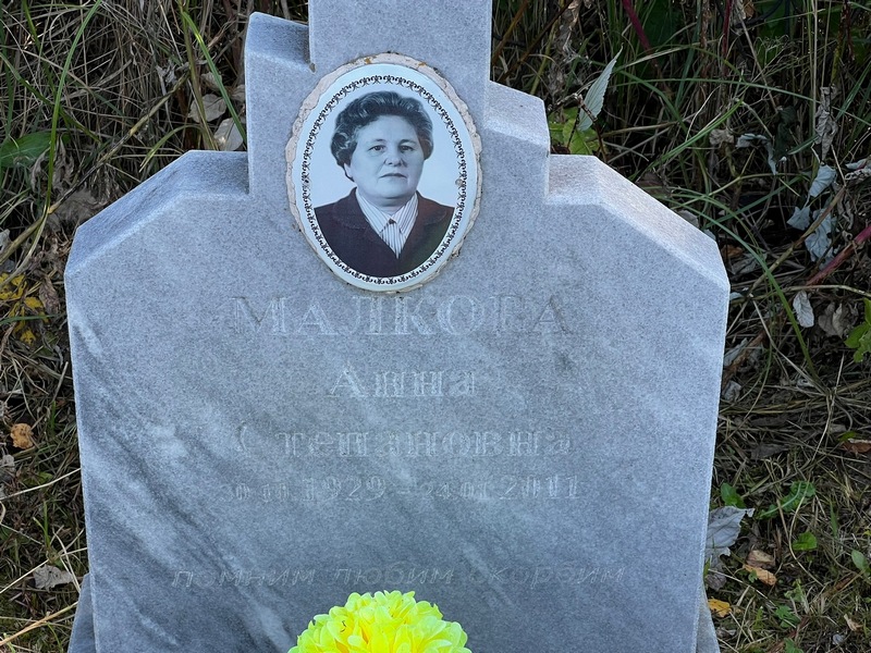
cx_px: 436
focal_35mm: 77
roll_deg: +1.7
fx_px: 1937
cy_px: 326
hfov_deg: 25.3
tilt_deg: -31.1
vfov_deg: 19.1
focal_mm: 9
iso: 32
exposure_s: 1/156
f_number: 2.8
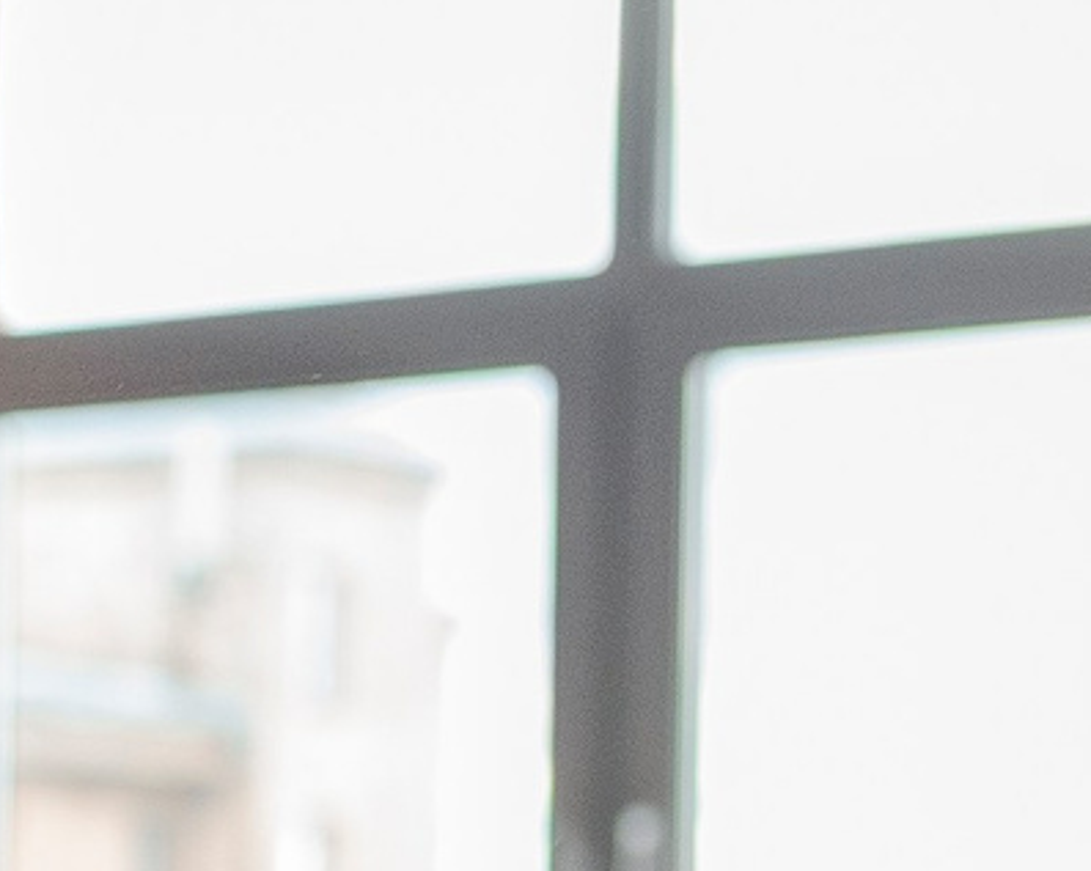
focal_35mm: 223
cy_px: 1651
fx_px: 7195
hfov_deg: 7.8
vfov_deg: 6.7
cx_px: -1924
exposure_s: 1/200
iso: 500
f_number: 3.5
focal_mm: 35
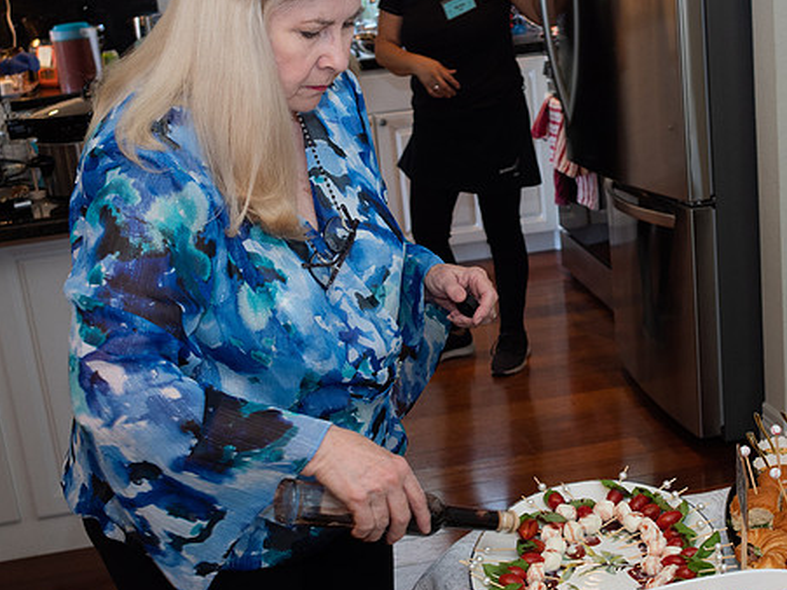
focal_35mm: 61
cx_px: 541
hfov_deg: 31.4
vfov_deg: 24.0
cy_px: 348
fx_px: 1386
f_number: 3.5
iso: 320
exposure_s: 1/60
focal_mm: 19
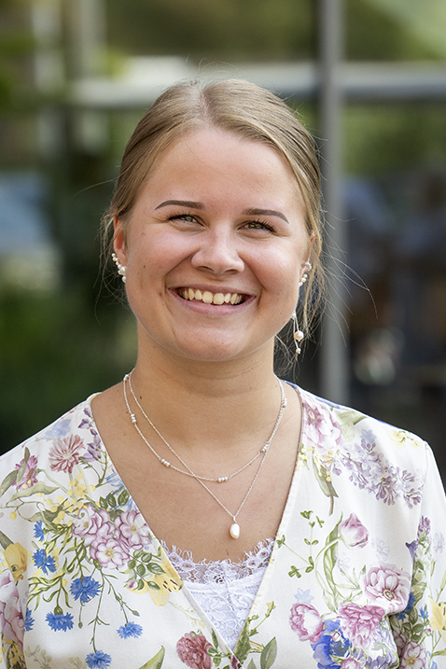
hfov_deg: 5.1
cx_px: 273
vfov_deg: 7.6
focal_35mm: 271
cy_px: 334
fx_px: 5036
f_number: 7.1
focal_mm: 180
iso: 500
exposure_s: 1/200
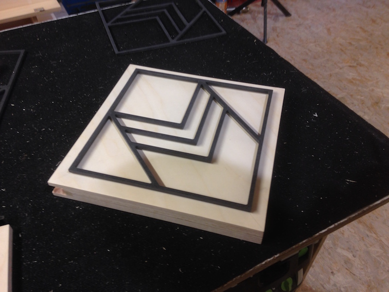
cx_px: 194
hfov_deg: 55.4
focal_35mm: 33
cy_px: 146
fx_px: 371
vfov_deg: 42.9
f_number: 2.4
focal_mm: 4.12
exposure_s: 1/20
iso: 50
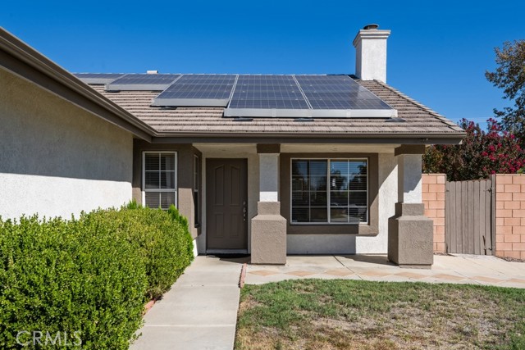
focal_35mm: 29
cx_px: 262
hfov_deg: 63.6
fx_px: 423
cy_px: 175
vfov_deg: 45.0
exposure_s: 1/500
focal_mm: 29
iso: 64
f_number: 8
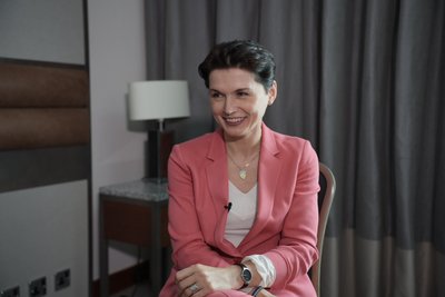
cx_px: 222
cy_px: 148
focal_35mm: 42
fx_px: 519
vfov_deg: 31.9
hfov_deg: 46.4
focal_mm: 42
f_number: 2.8
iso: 200
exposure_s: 1/50
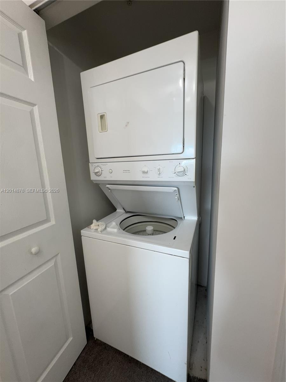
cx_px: 143
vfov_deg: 102.1
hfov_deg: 85.7
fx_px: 154
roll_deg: +2.4
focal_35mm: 14
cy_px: 191
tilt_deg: -10.4
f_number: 2.2
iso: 64
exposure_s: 1/30
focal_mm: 2.22
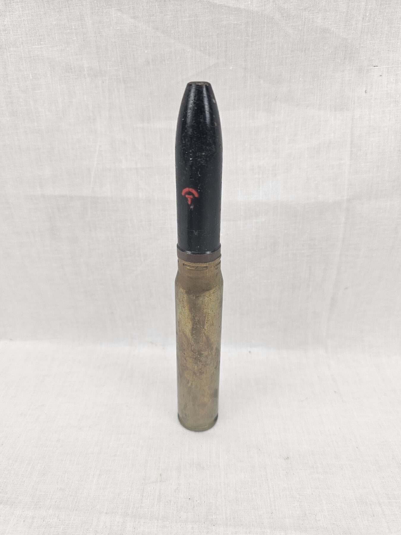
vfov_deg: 73.9
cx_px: 200
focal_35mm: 23
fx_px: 355
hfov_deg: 58.9
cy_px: 268
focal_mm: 6.3
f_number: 1.7
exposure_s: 1/100
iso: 50
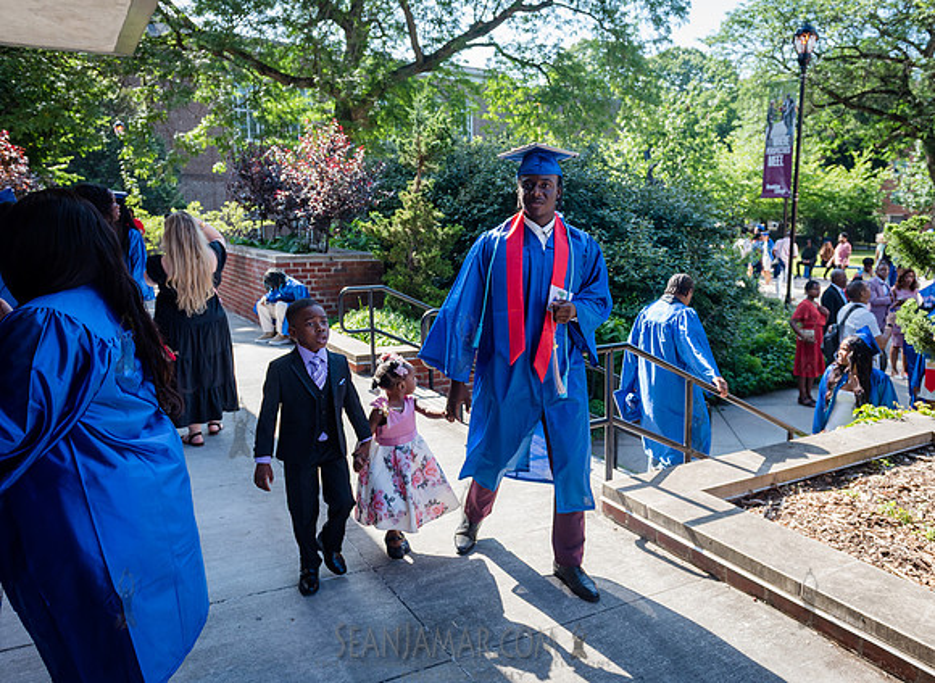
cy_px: 322
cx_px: 498
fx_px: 731
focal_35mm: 27
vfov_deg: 50.1
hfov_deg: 65.2
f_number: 4.5
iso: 400
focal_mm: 24
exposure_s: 1/500
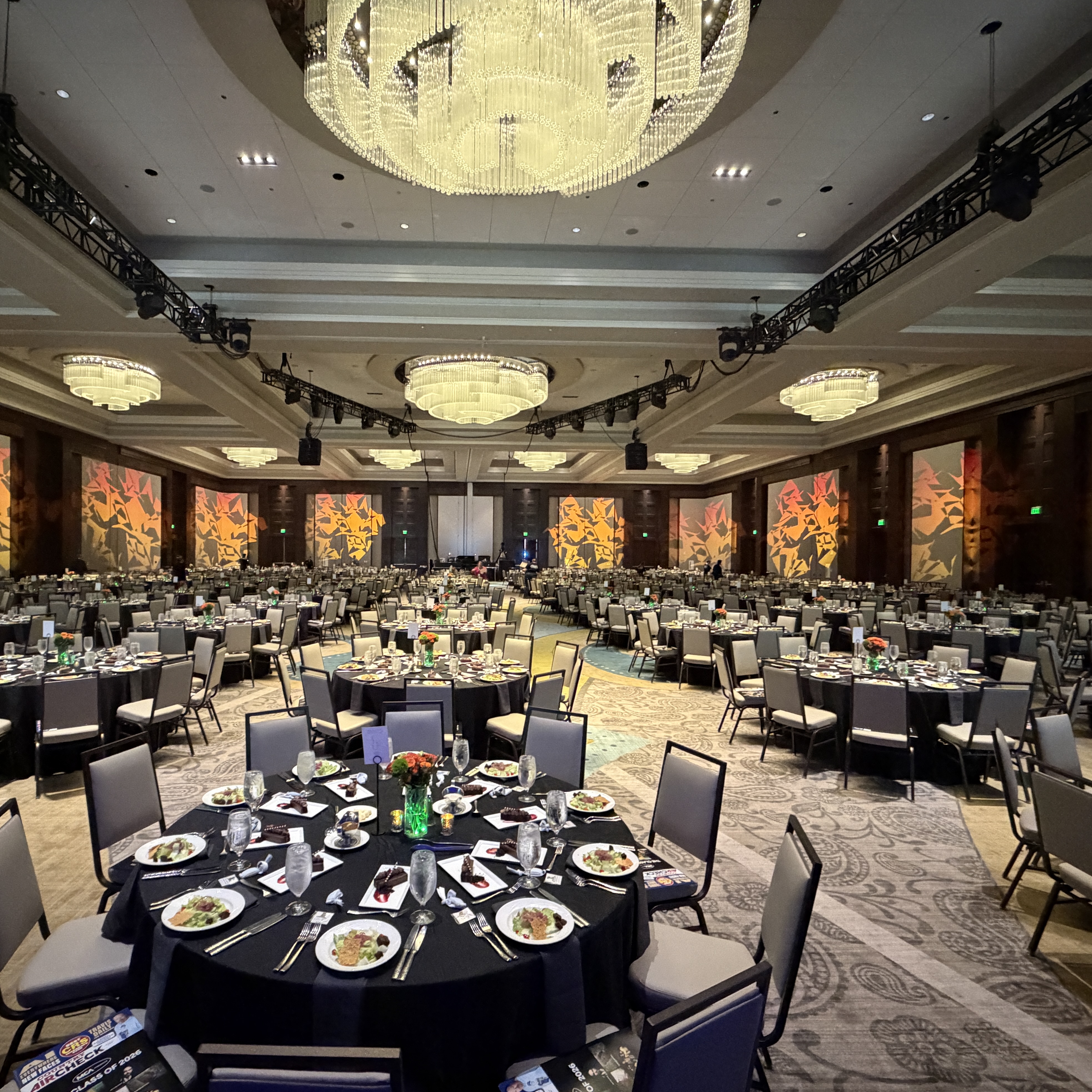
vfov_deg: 80.7
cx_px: 478
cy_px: 558
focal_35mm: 18
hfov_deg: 80.4
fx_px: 642
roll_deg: -0.4
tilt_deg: +0.1
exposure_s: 1/40
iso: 1000
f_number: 2.2
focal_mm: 2.22
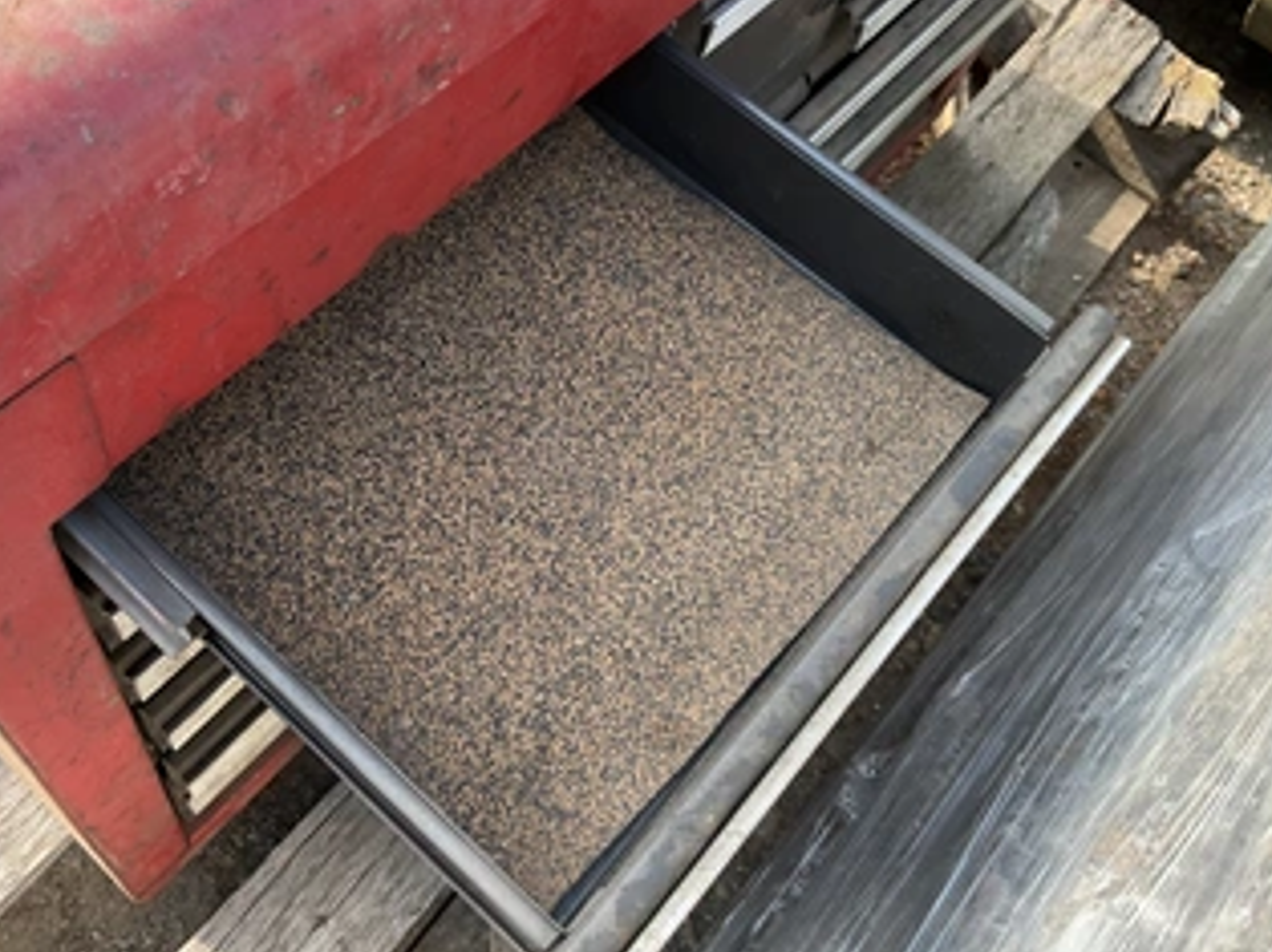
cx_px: 523
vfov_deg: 38.5
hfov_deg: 49.9
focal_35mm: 37
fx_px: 1359
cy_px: 405
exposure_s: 1/132
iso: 20
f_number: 1.8
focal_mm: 3
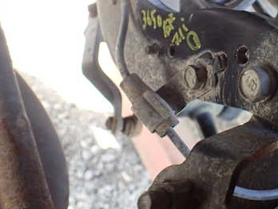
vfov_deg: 27.5
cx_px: 227
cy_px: 39
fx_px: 418
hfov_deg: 35.5
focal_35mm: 52
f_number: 2.3
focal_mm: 5.4
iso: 800
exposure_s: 1/100
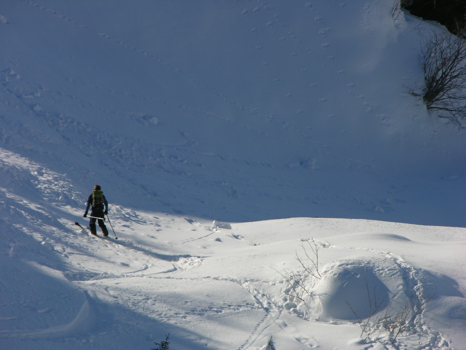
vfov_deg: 5.3
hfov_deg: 7.1
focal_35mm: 280
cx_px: 233
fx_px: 3769
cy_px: 175
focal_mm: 71.2
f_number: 5.9
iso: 50
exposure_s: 1/382
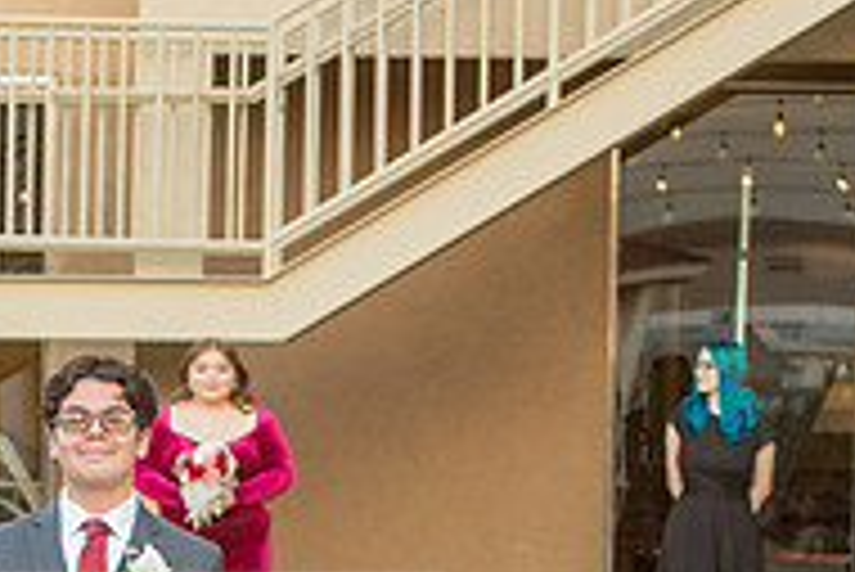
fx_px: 6893
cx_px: 63
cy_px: 678
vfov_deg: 4.7
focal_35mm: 290
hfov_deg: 7.1
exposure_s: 1/320
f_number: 4
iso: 800
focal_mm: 95
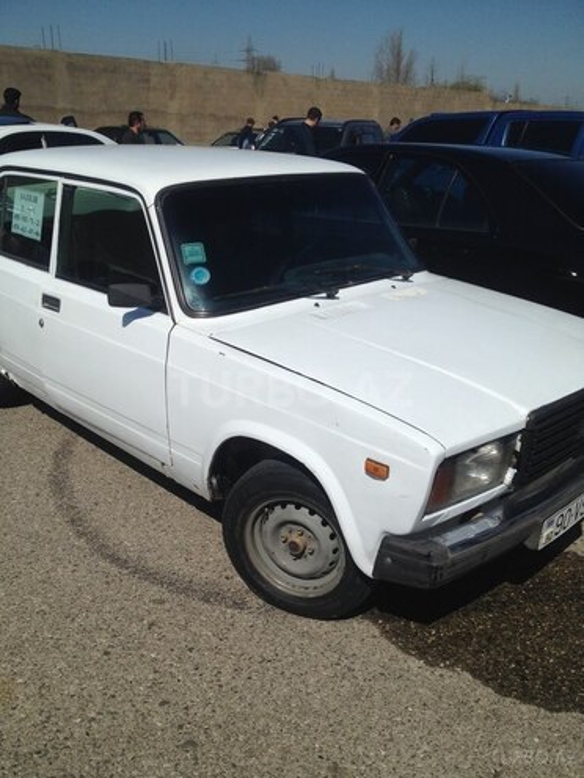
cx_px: 292
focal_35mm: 35
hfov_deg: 40.7
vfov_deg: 52.6
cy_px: 389
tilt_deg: -19.2
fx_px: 787
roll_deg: +0.5
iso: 50
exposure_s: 1/5525
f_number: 2.4
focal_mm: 4.28
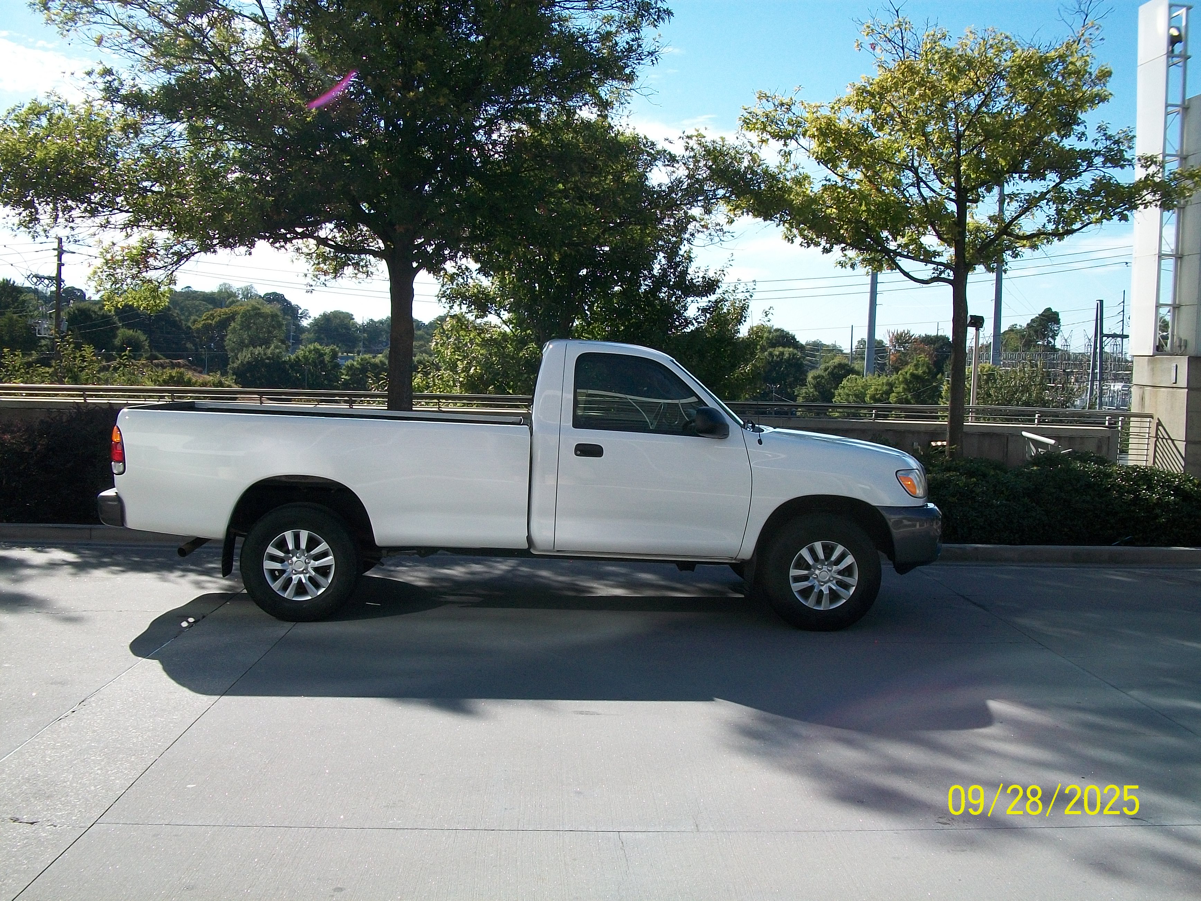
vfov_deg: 44.2
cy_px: 450
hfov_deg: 56.8
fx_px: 1110
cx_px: 600
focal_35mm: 32
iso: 80
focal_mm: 5.7
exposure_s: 1/320
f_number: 5.5
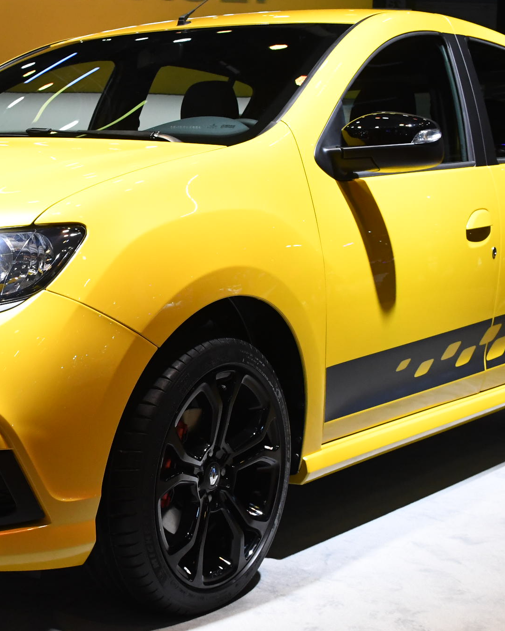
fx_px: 1233
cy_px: 286
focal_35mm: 66
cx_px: 74
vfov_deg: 28.7
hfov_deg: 22.7
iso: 2000
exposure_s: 1/200
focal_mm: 23
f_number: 7.1
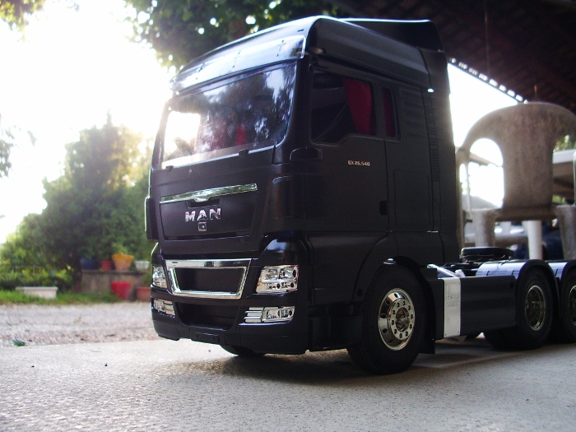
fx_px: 666
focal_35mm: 40
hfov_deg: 46.8
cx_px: 302
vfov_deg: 36.0
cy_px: 219
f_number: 2.6
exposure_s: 1/100
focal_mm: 5.8
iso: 100
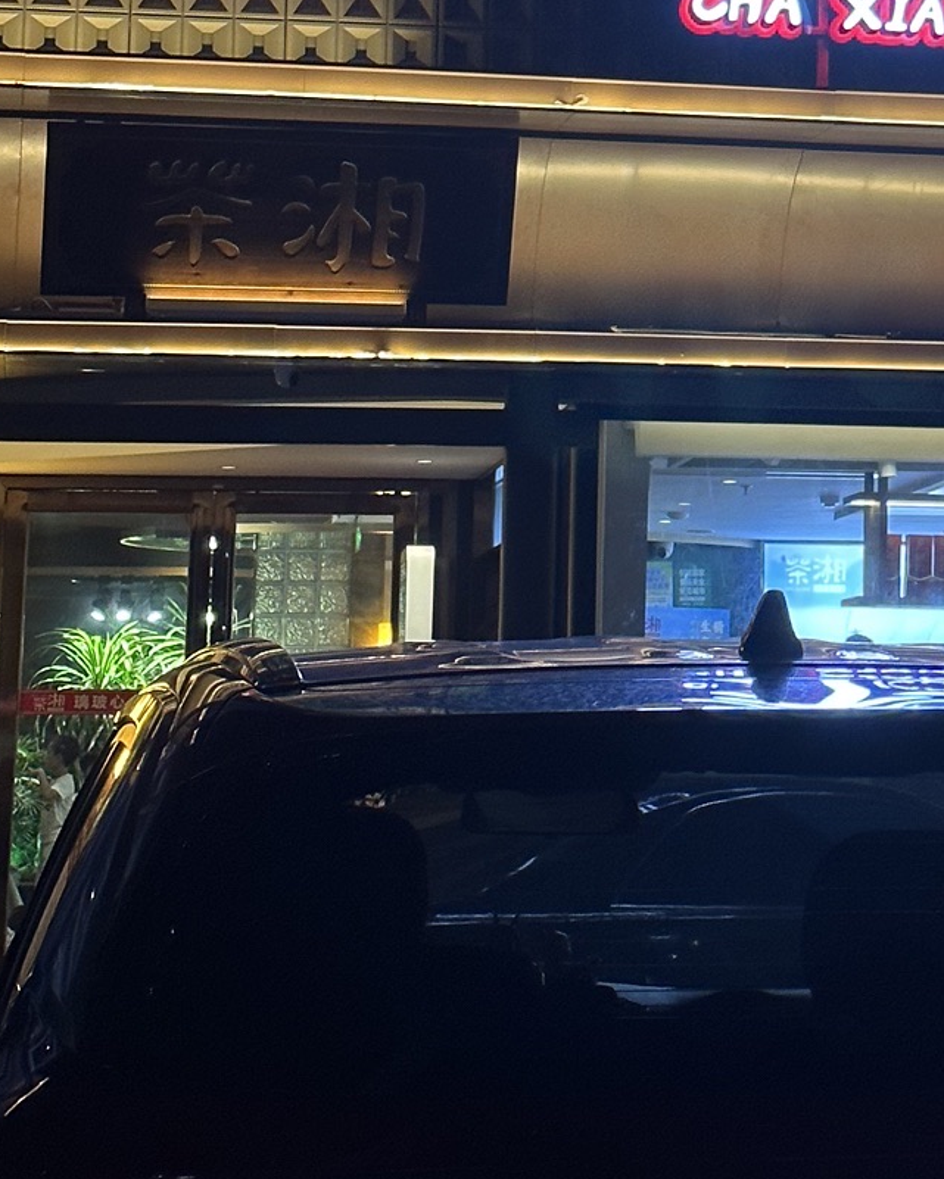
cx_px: 1013
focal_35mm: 117
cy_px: 94
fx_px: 4085
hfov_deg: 13.0
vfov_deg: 16.2
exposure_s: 1/100
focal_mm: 6.86
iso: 80
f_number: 1.78
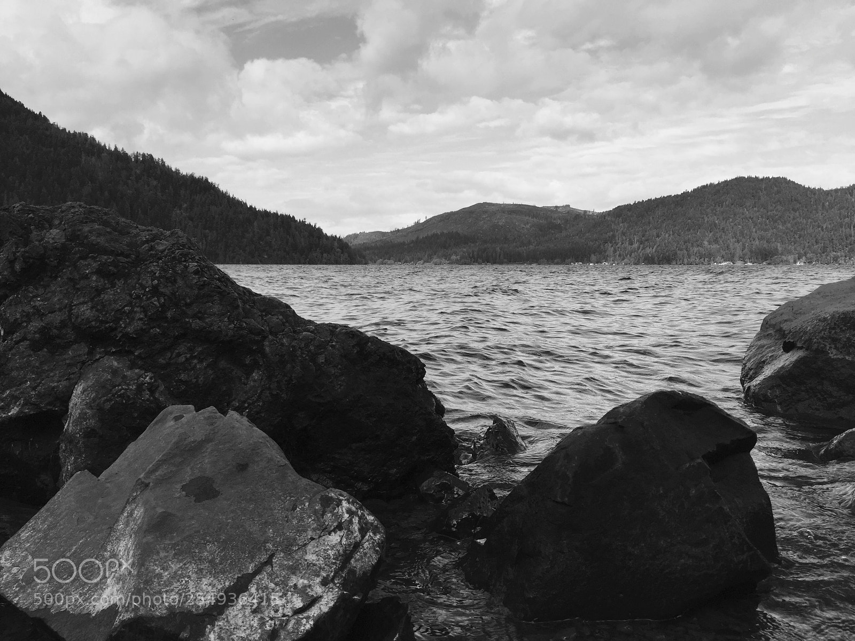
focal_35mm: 29
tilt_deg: -5.0
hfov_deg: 61.7
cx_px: 428
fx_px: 716
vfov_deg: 48.2
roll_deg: -1.0
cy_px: 320
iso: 32
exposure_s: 1/1412
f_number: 2.2
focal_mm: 4.15
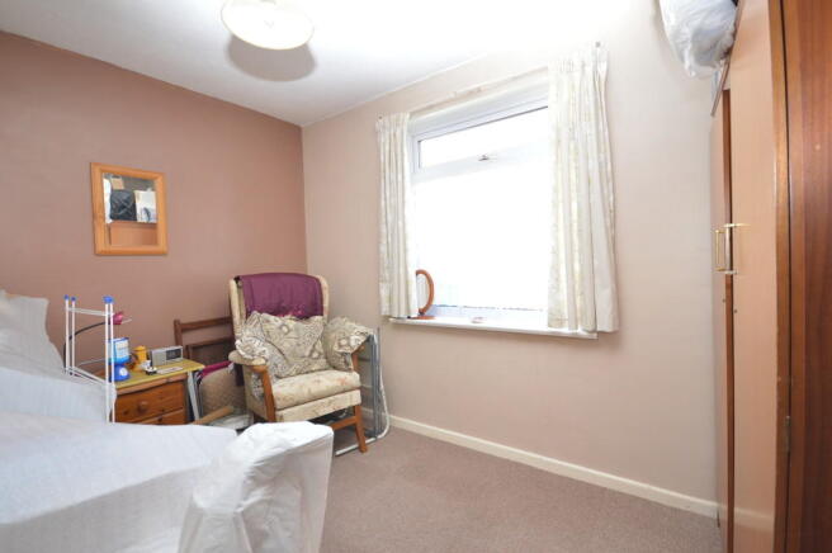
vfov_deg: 77.2
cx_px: 416
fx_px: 346
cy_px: 276
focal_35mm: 15
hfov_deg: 100.4
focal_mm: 10
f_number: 4
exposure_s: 1/60
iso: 640
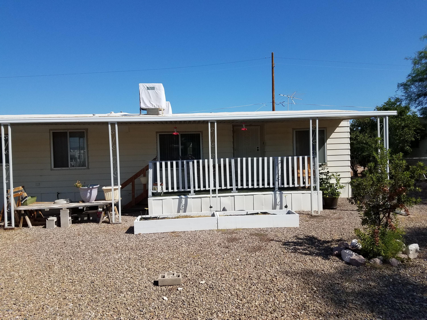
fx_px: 321
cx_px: 214
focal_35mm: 26
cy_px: 160
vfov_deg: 53.1
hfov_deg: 67.3
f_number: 1.7
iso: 40
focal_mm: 4.2
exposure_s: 1/3000
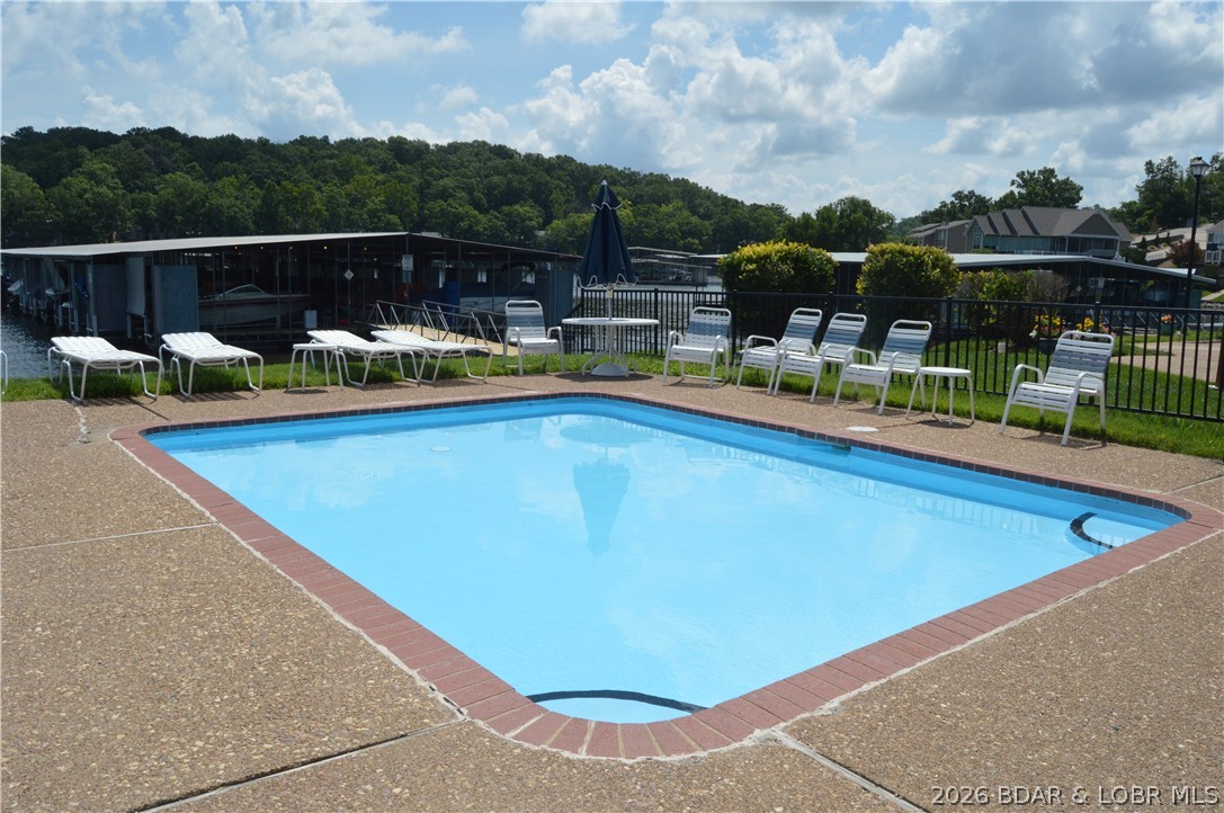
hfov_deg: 67.4
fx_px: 917
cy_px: 406
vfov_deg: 47.8
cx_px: 612
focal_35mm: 27
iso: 800
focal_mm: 18
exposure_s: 1/1000
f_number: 16
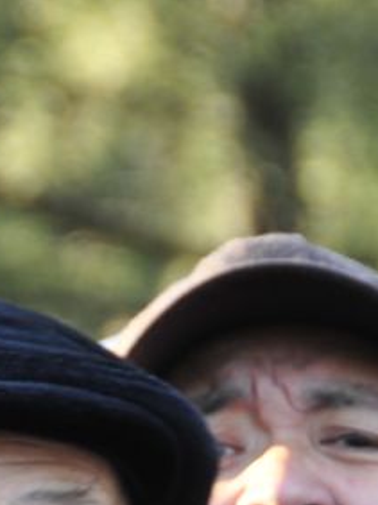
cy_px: 758
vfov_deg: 2.0
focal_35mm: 981
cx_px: -367
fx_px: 14305
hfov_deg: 1.5
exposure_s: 1/40
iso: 200
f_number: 5.6
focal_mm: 150
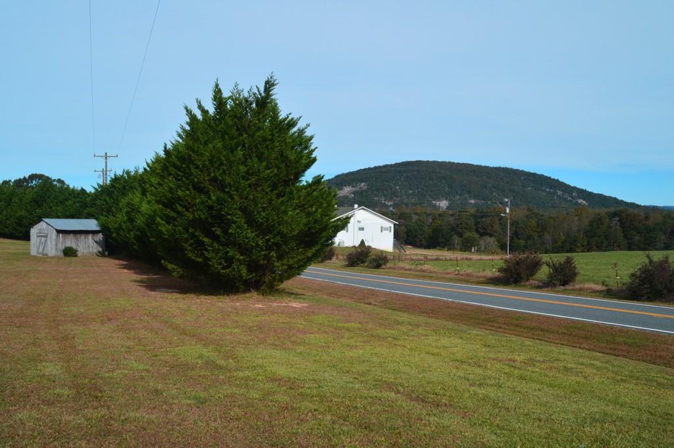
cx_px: 337
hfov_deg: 55.1
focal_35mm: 34
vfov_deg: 38.3
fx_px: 645
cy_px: 224
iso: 400
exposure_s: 1/200
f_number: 10
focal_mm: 23
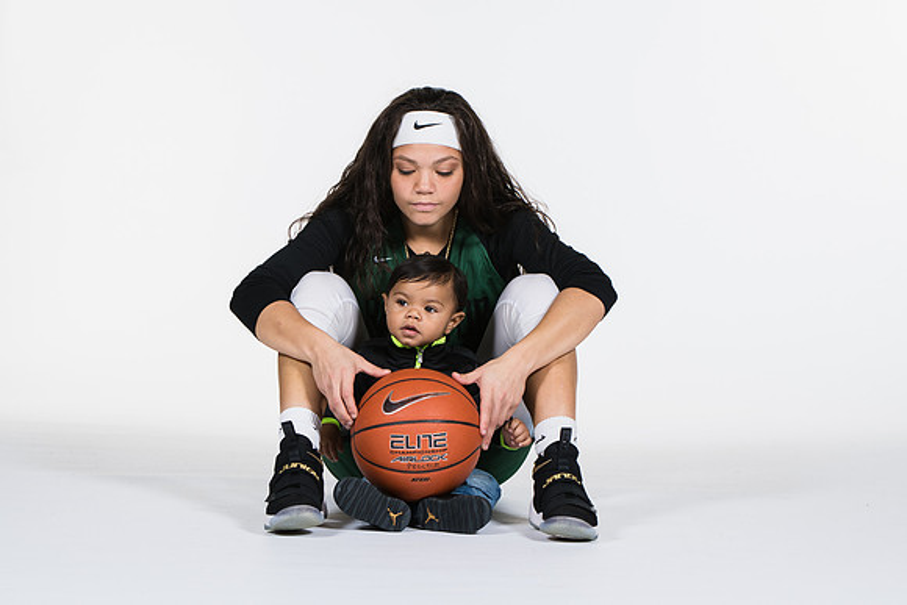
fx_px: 4276
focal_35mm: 170
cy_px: 302
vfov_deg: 8.1
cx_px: 435
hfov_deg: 12.1
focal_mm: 95
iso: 200
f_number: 6.3
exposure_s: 1/160
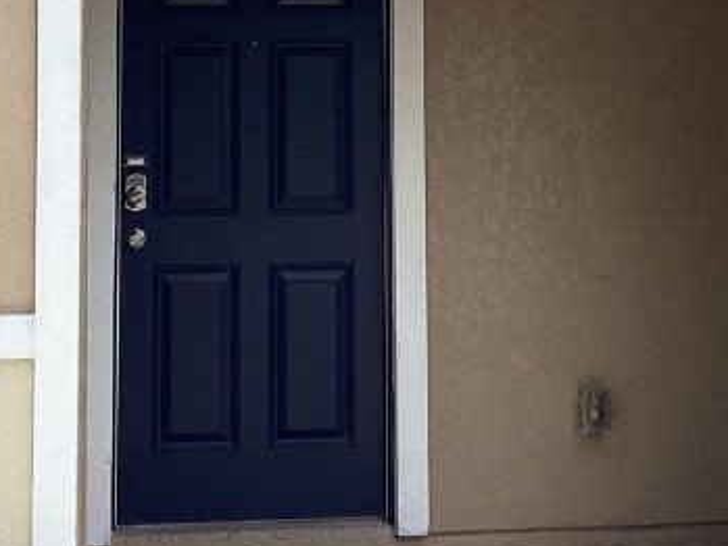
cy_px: -75
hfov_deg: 21.5
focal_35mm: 91
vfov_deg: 15.7
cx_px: 378
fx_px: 1914
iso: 25
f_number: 2.4
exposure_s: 1/566
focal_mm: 3.3
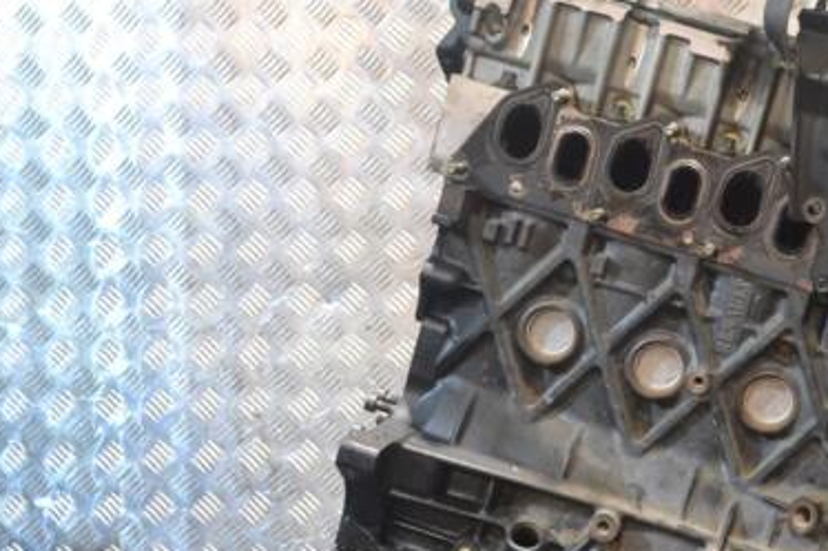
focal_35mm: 77
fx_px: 1770
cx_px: 651
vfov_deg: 17.7
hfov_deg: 25.9
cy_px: 370
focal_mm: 32
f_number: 4.8
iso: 3200
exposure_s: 1/80
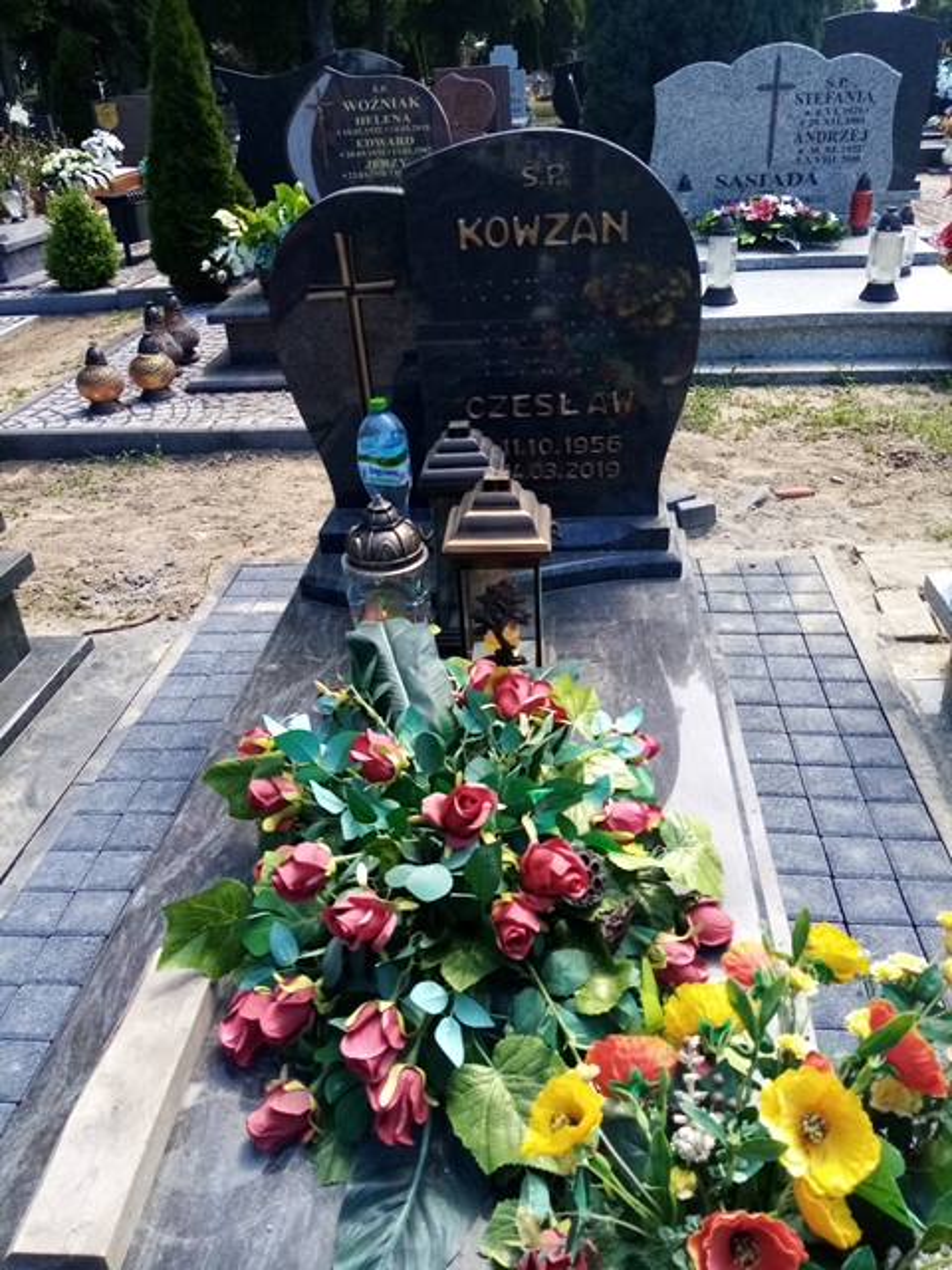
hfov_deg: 53.1
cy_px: 635
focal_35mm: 26
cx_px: 476
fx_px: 953
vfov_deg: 67.3
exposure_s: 1/274
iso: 111
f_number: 1.8
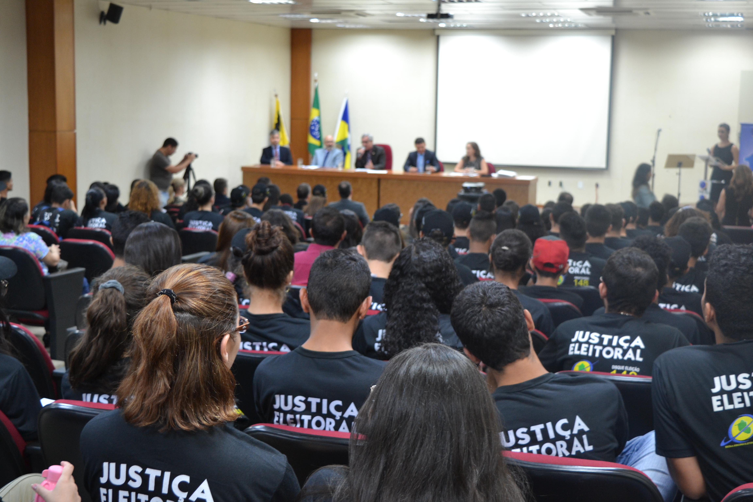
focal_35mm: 51
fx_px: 1067
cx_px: 376
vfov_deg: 26.5
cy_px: 251
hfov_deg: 38.9
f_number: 4.5
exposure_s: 1/15
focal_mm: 34
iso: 500
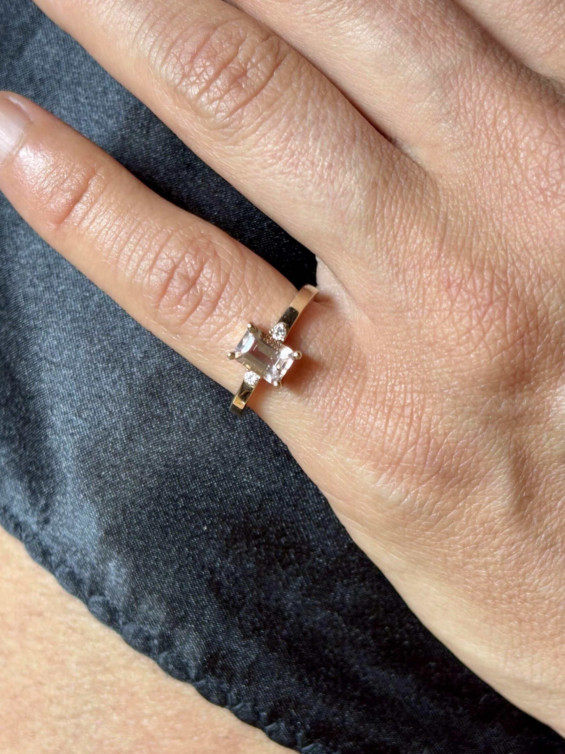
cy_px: 410
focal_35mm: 58
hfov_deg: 25.2
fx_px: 1262
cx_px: 259
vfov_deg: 33.2
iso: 100
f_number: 1.6
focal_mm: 5.96
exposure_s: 1/60
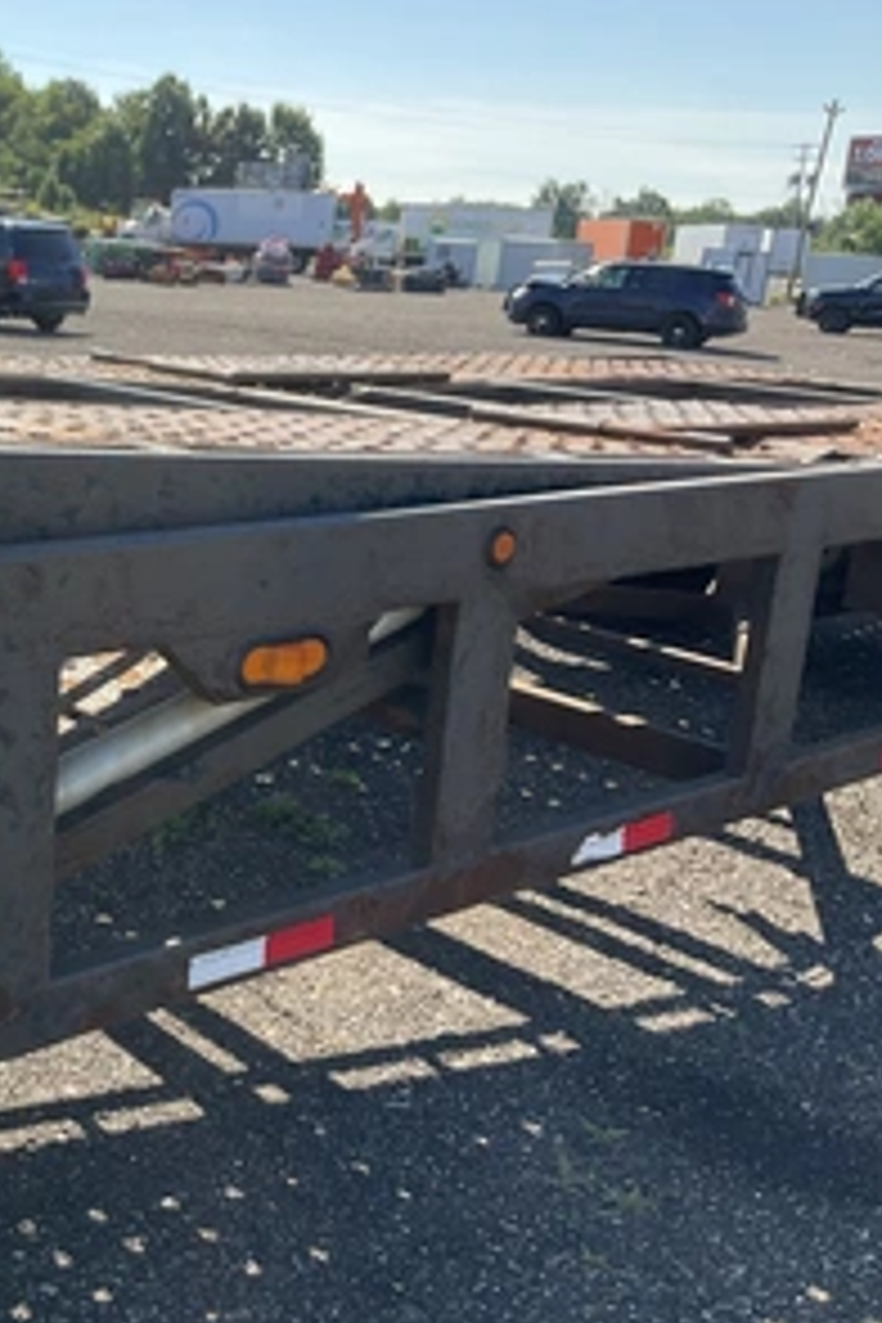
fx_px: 1507
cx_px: 81
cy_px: 662
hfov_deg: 31.1
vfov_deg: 47.4
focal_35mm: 41
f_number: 1.8
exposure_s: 1/674
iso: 25
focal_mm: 3
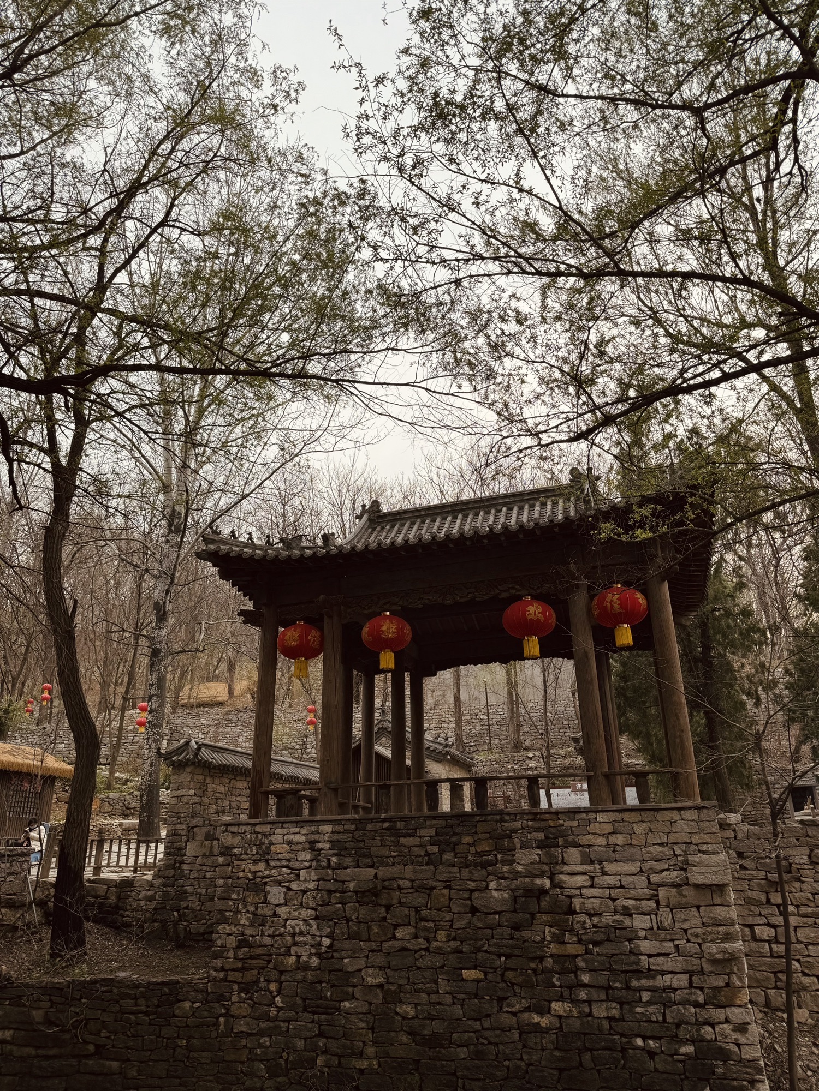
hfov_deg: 56.8
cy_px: 546
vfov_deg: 71.6
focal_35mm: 24
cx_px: 410
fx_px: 757
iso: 80
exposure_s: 1/842
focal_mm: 6.86
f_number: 1.78
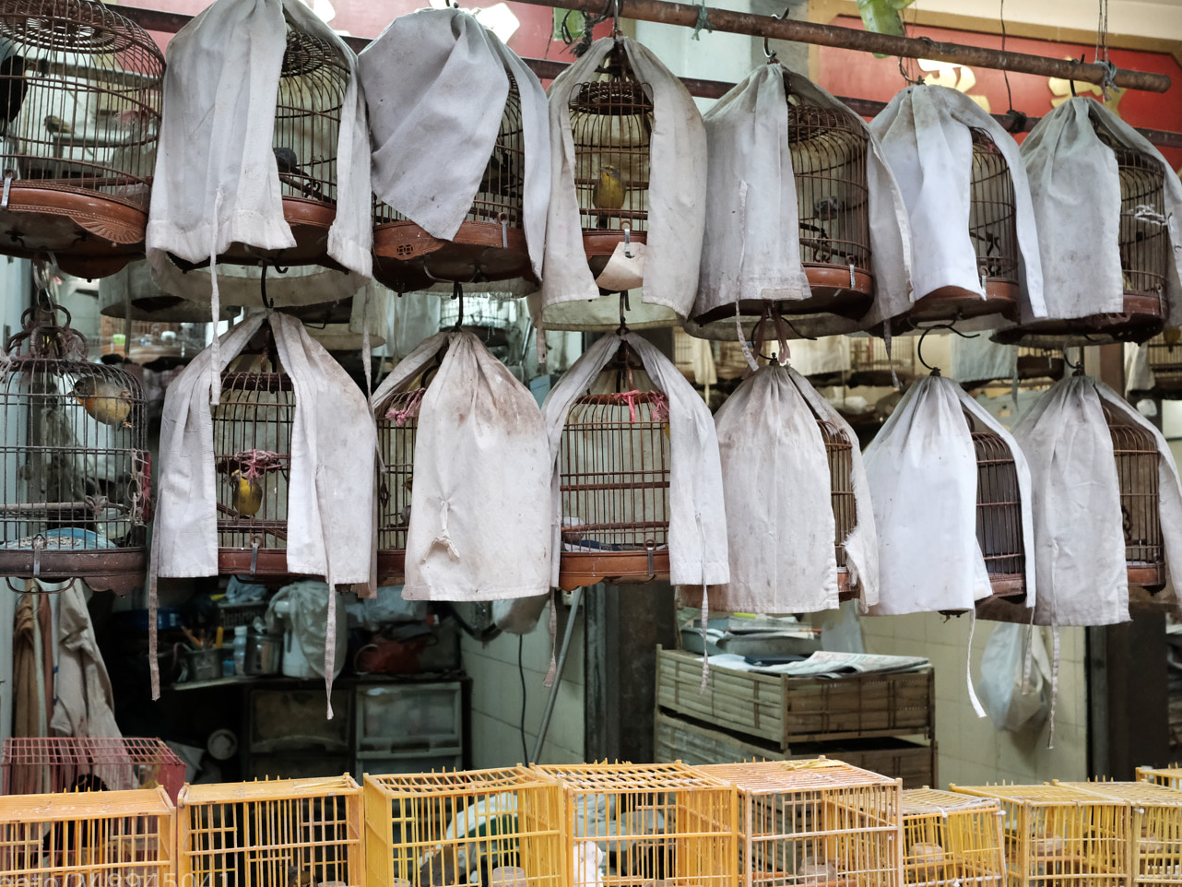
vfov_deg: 34.4
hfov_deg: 44.6
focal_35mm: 42
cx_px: 489
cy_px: 464
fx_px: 1434
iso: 4000
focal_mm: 23
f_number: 4
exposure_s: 1/250
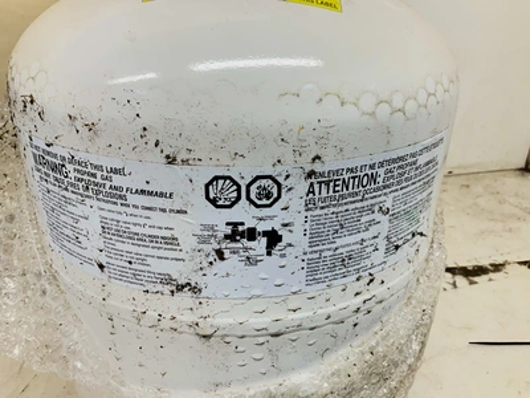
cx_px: 265
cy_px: 199
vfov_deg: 48.2
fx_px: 444
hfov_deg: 61.7
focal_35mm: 29
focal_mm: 3
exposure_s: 1/120
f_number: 1.8
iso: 32
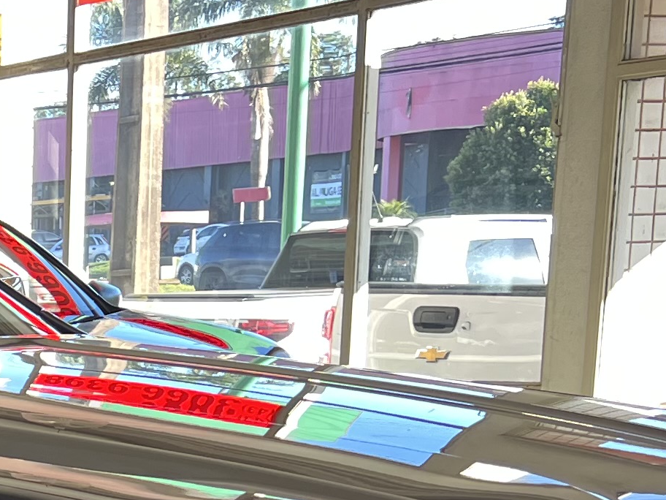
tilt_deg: -12.8
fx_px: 2213
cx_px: -401
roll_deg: +1.8
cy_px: 793
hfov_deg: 15.5
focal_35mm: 115
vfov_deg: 12.2
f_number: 1.5
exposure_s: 1/121
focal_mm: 5.7
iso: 40
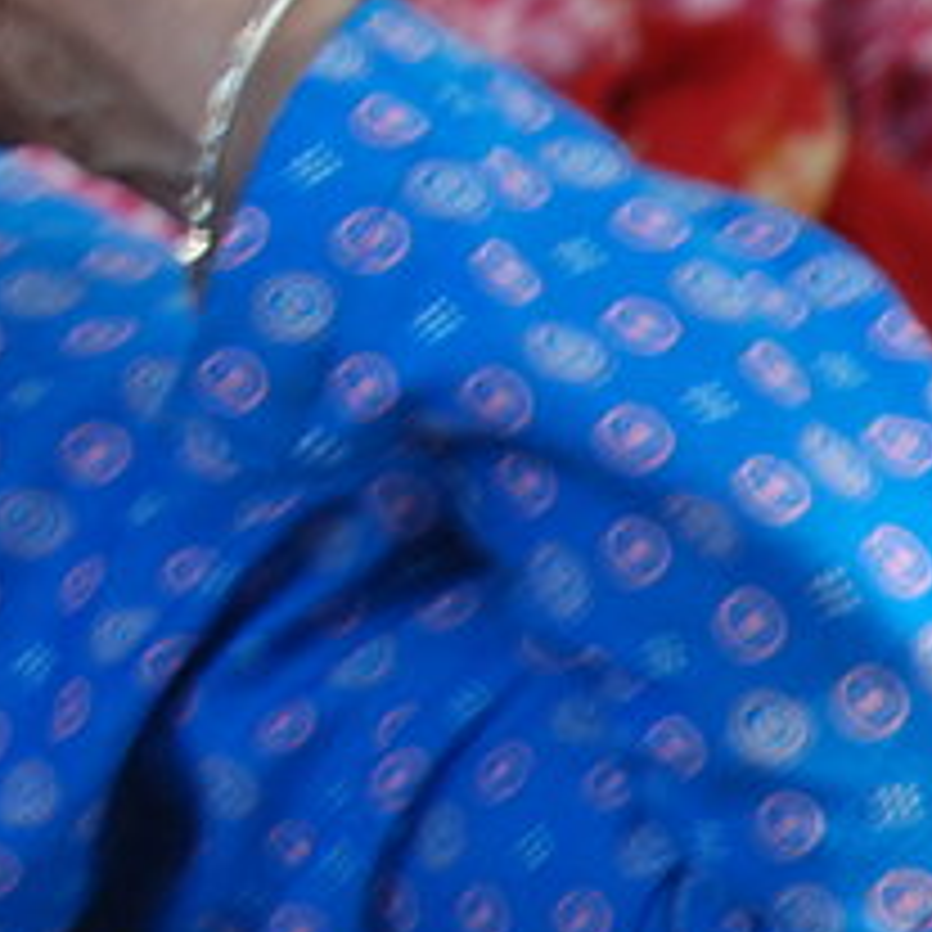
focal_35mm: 854
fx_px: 26017
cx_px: -1171
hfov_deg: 2.0
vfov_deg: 2.1
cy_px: -304
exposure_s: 1/40
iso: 200
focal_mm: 135
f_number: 5.6
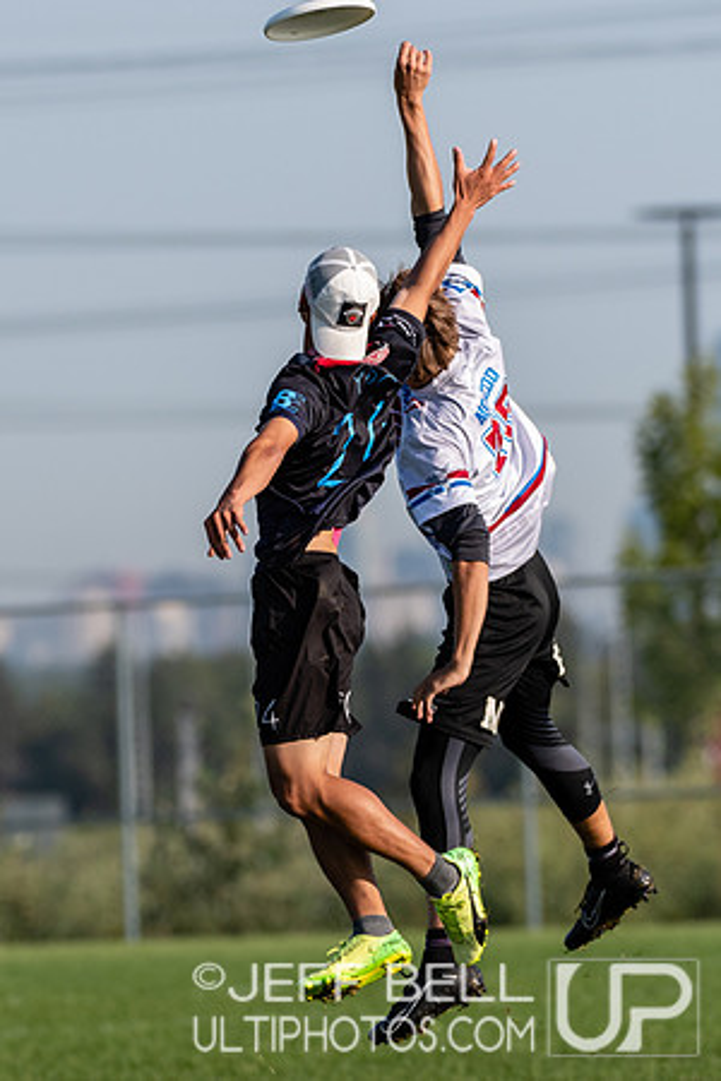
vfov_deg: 3.5
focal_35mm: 585
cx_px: 195
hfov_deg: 2.4
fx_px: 17573
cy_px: 540
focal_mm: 260
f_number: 4
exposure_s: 1/1250
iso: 220
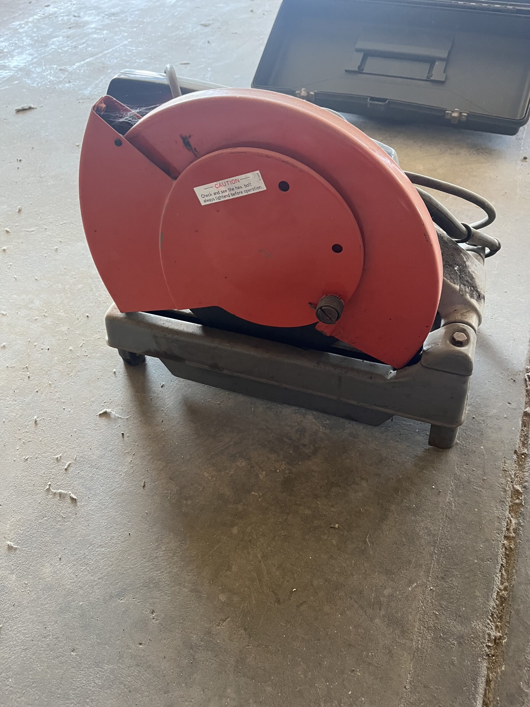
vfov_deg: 67.3
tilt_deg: -48.6
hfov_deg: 53.1
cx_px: 265
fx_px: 531
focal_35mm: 26
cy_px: 354
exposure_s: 1/60
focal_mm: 5.1
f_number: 1.6
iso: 250
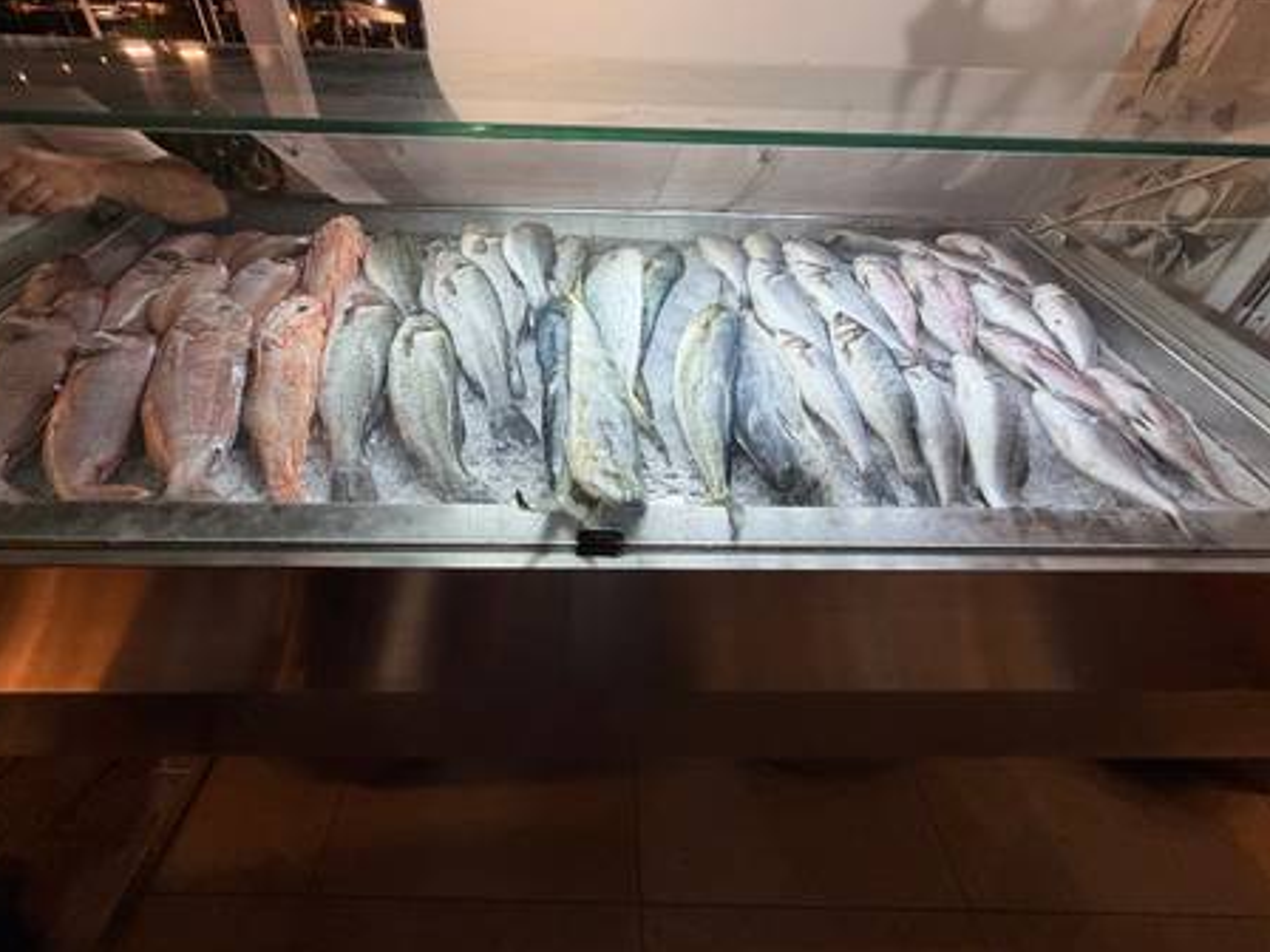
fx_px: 550
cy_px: 450
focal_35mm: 15
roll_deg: -2.0
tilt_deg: -37.9
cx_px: 598
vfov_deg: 81.7
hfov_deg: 98.1
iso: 200
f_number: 2.2
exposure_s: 1/50
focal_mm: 2.22
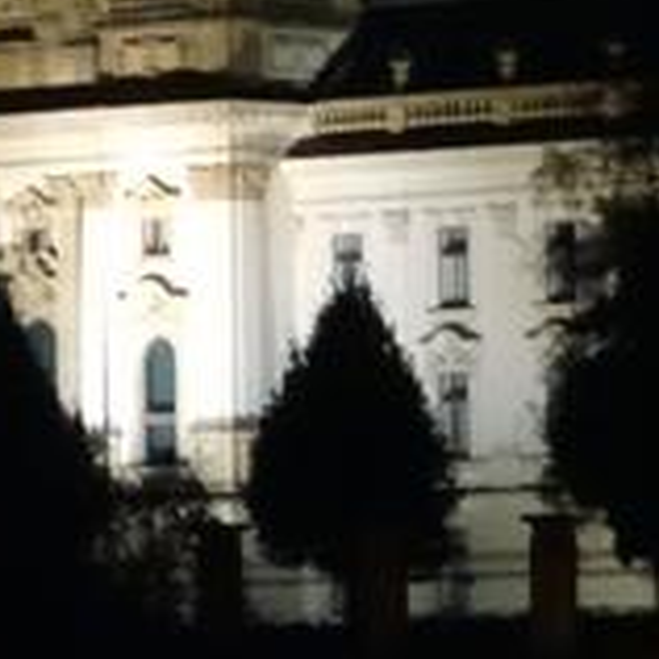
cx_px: -592
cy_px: 33
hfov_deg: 3.3
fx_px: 11286
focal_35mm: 524
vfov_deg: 3.3
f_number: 5.6
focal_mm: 24.99
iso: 3200
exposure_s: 1/10
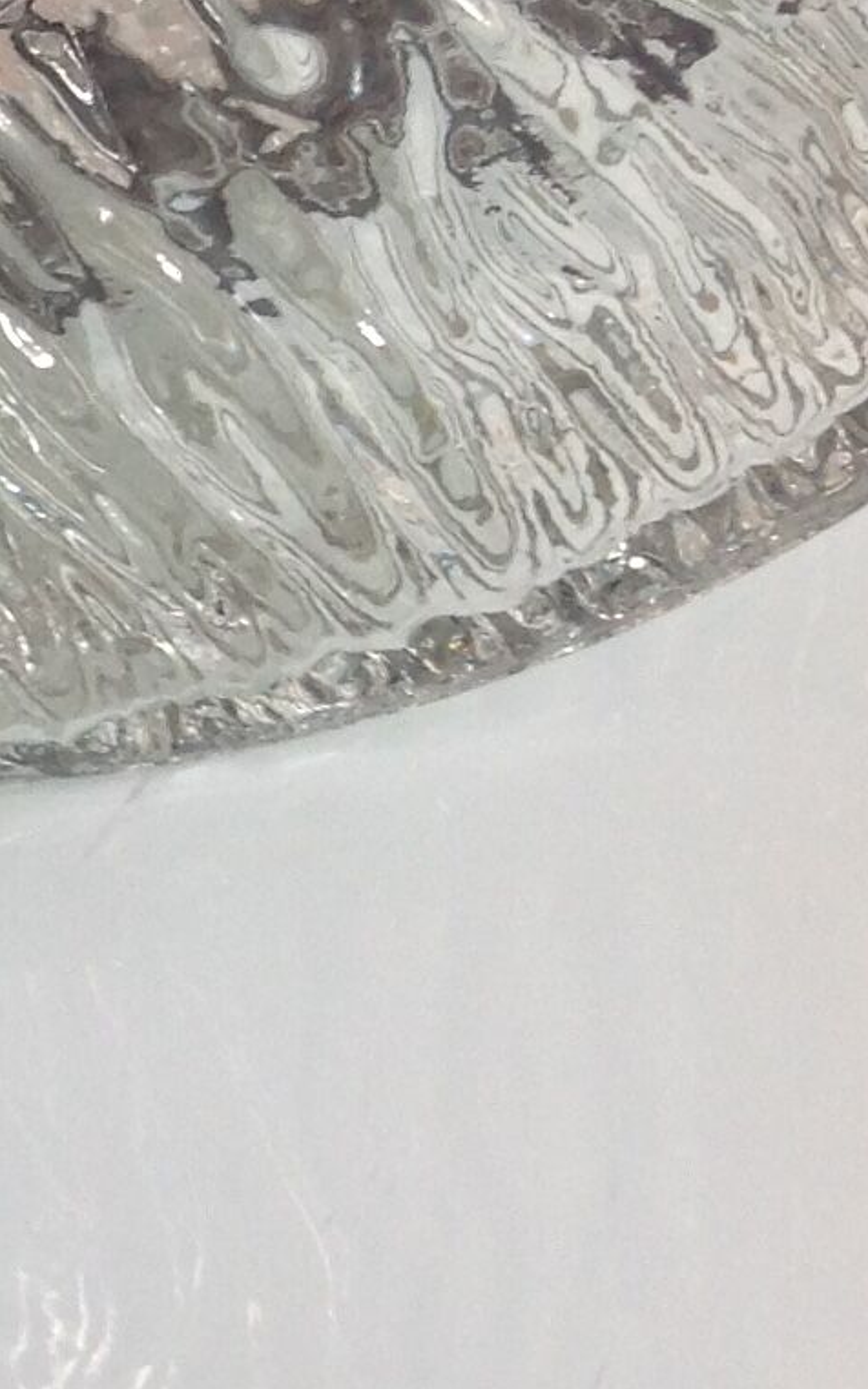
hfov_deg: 9.1
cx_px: -1404
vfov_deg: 16.5
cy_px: 476
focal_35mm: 126
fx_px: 4771
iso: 50
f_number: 2.4
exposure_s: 1/17
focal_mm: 4.28
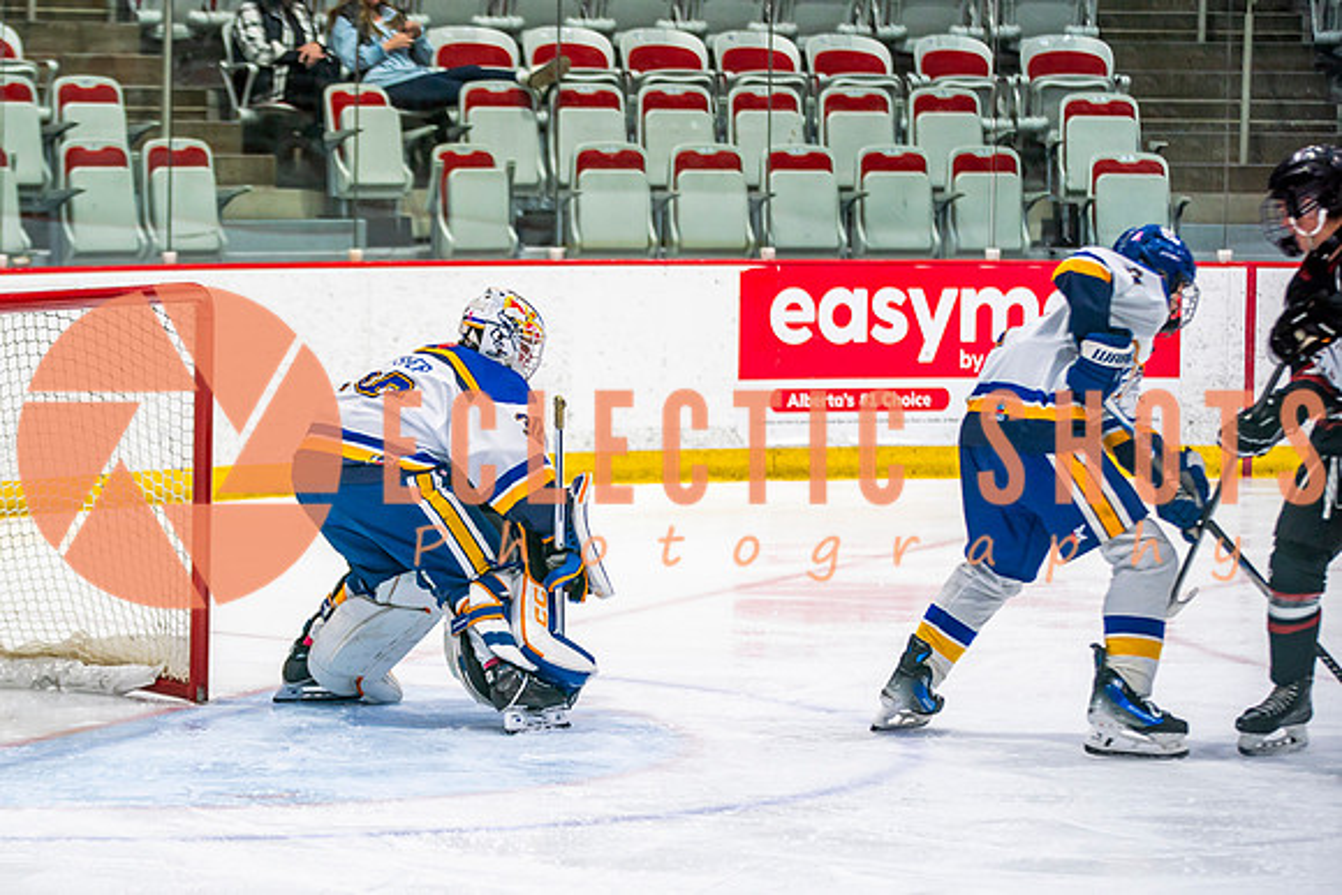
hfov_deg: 12.5
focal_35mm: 163
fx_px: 6094
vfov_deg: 8.4
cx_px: 428
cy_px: 535
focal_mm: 120
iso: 500
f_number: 2.8
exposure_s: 1/640
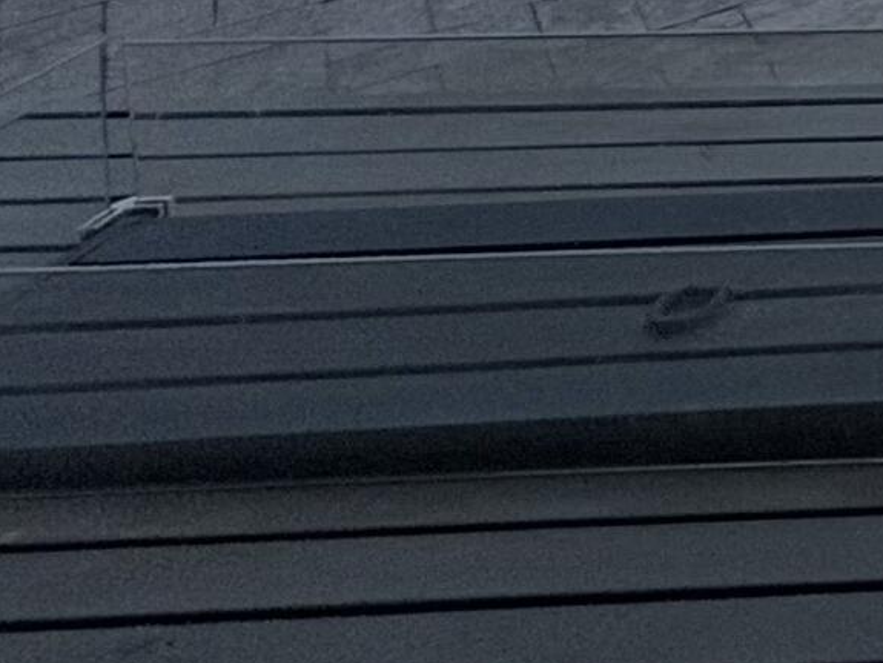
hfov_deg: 14.8
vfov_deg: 14.7
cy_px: -830
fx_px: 1863
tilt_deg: -5.3
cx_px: 2153
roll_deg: -1.5
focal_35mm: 73
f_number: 2.2
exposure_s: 1/993
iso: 40
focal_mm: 2.22
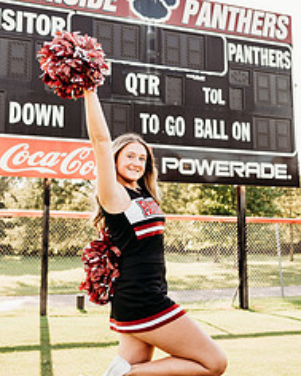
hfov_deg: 34.9
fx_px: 479
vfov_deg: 42.8
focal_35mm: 43
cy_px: 163
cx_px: 137
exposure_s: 1/500
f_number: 2.8
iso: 200
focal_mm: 24
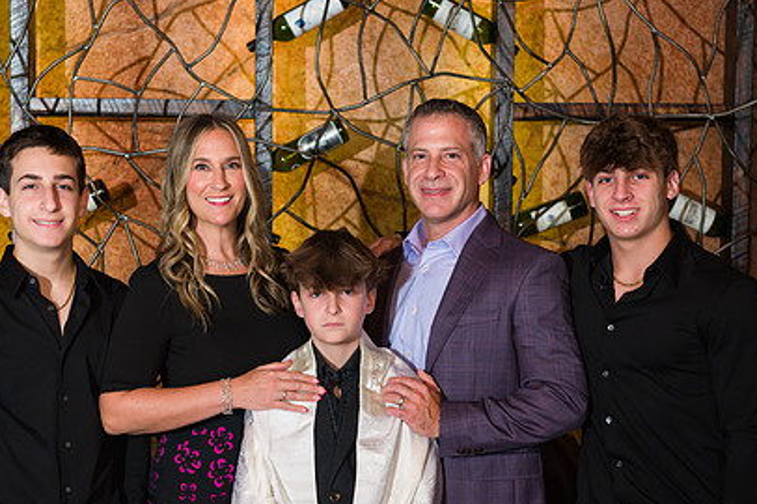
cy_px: 296
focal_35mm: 87
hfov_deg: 23.4
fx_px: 1828
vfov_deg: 15.7
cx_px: 362
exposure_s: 1/200
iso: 1000
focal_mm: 58
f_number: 5
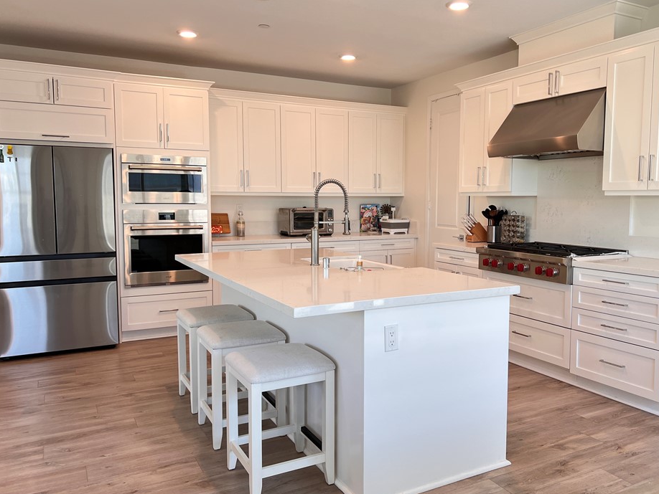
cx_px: 354
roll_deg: -0.2
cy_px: 240
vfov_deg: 48.2
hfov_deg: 61.6
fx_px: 552
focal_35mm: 29
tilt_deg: -5.3
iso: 100
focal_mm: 5.7
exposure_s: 1/120
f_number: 1.5
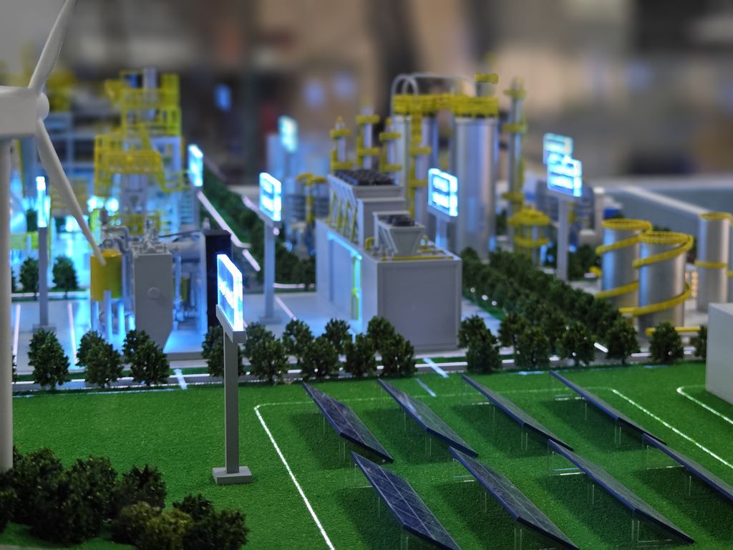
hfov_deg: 26.0
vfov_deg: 19.6
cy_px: 275
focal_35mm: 75
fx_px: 1588
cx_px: 366
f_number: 1.8
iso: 200
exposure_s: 1/109
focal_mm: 9.87
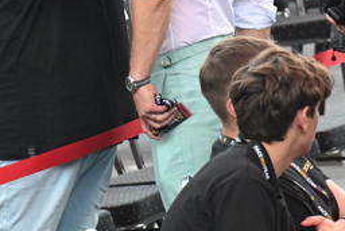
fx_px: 7757
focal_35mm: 809
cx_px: 23
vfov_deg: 1.7
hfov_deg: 2.5
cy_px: -41
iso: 3200
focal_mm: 200
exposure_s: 1/500
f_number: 5
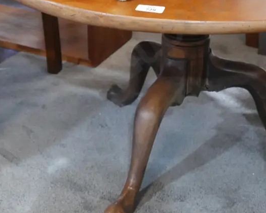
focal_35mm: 80
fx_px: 630
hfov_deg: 23.8
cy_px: 47
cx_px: 153
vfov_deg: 19.0
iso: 3200
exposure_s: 1/40
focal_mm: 21
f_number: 4.6
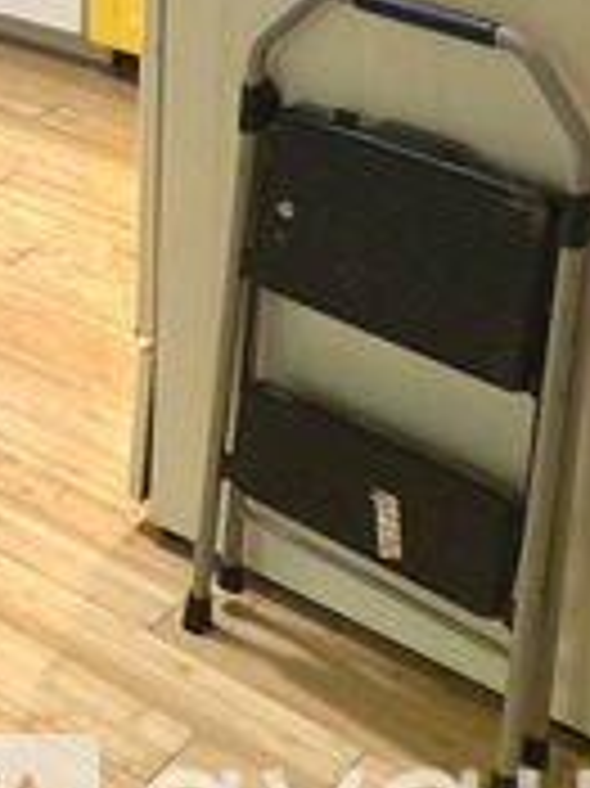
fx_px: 1820
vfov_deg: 22.1
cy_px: -212
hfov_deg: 17.2
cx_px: -196
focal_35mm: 80
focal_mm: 3.99
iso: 125
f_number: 1.8
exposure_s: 1/60
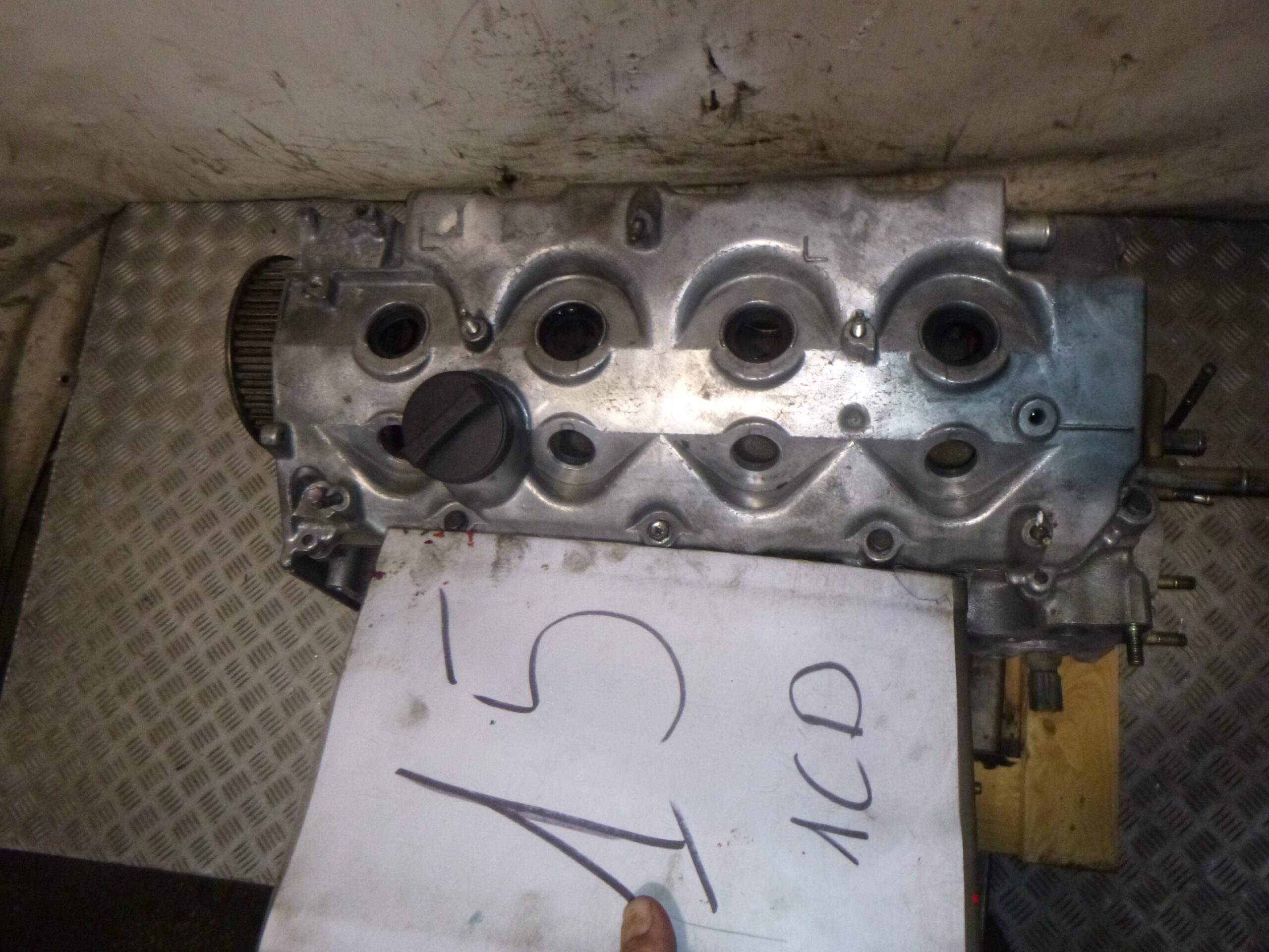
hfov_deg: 69.4
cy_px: 476
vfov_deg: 54.9
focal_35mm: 25
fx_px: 916
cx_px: 634
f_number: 3.9
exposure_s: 1/125
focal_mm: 4.5
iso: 400
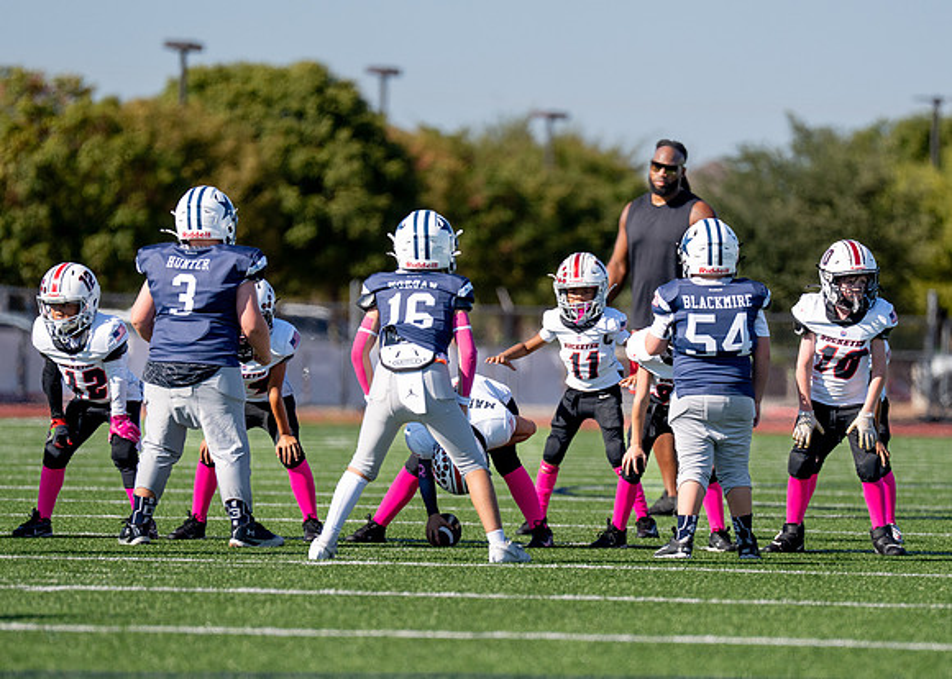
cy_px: 420
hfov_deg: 6.0
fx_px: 9083
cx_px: 563
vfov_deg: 4.3
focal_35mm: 336
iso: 320
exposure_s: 1/6400
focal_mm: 200
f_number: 2.8
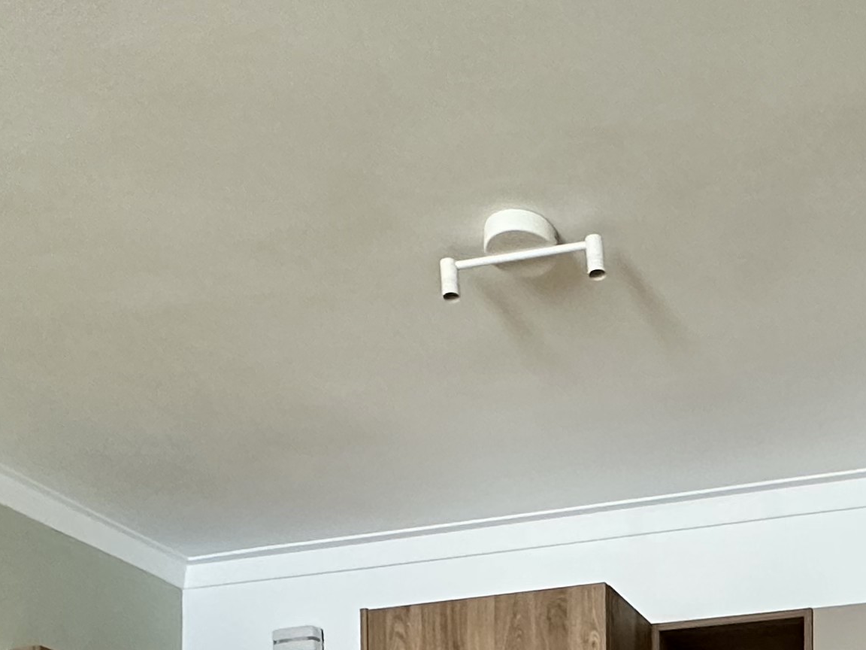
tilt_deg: -1.0
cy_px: 1065
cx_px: 761
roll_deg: -0.1
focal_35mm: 49
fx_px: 1226
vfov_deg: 22.3
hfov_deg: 36.7
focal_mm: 2.22
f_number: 2.2
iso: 400
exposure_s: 1/60
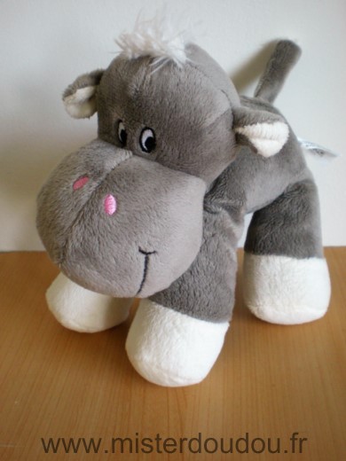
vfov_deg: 49.0
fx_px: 506
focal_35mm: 38
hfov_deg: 37.7
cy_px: 230
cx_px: 173
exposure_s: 1/46
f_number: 3.1
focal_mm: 6.3
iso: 200
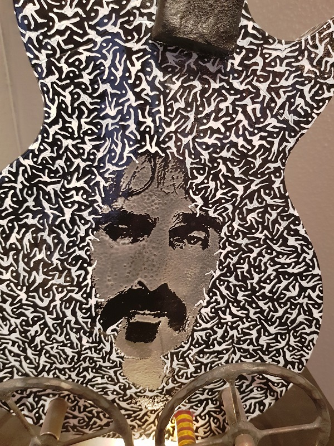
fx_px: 334
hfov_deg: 53.1
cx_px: 167
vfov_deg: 67.3
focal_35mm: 26
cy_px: 223
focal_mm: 4.3
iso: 200
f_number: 1.7
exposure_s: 1/25
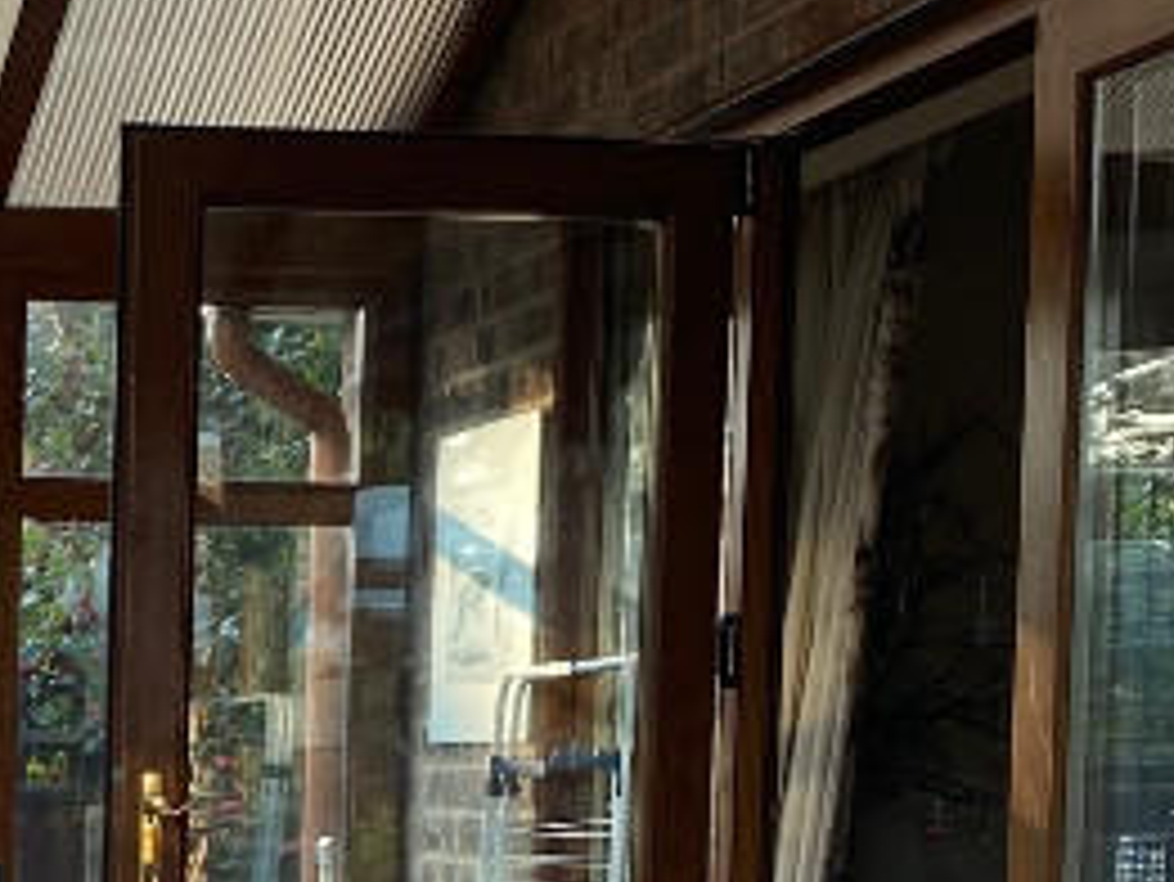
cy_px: 1044
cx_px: -189
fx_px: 3461
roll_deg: -0.9
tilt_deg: -4.1
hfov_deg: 18.4
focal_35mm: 102
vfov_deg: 14.1
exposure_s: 1/122
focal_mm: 4.25
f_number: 1.8
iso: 40
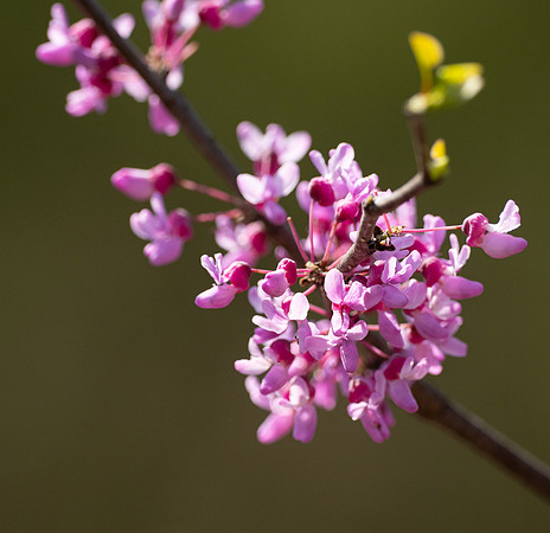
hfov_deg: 2.1
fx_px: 15020
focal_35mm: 848
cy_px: 298
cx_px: 340
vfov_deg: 2.0
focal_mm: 300
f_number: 4
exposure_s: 1/1250
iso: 200
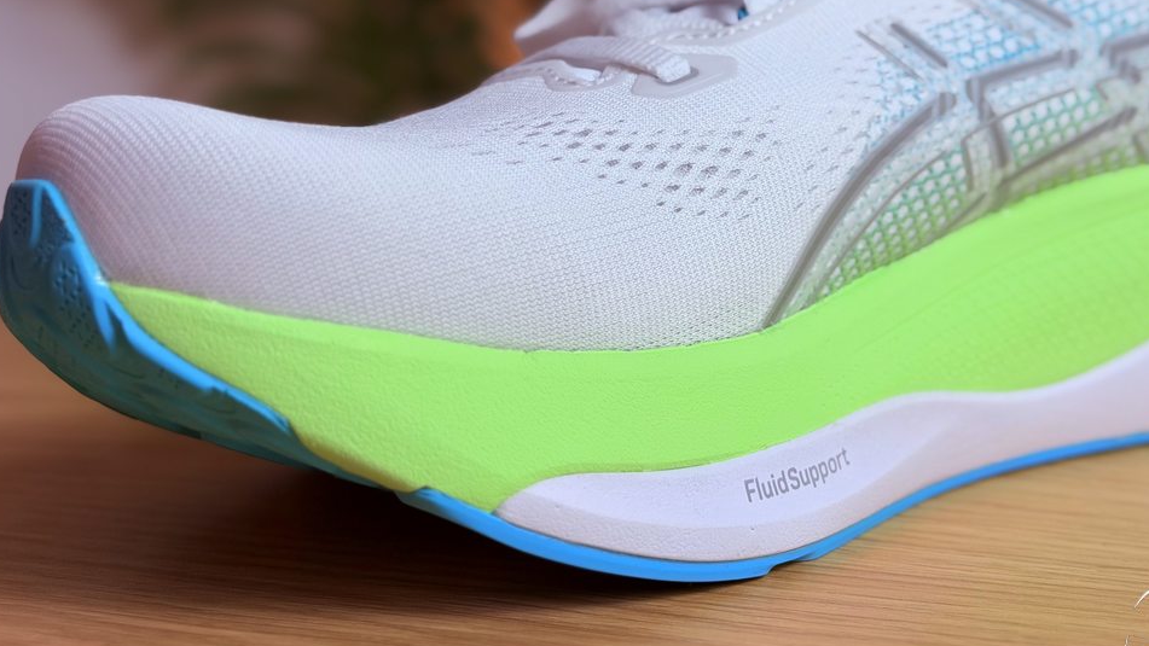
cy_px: 182
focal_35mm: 66
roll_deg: +0.4
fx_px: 2011
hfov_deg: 31.8
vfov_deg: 18.2
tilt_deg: -7.9
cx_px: 651
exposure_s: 1/100
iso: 64
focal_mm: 6.76
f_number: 1.78
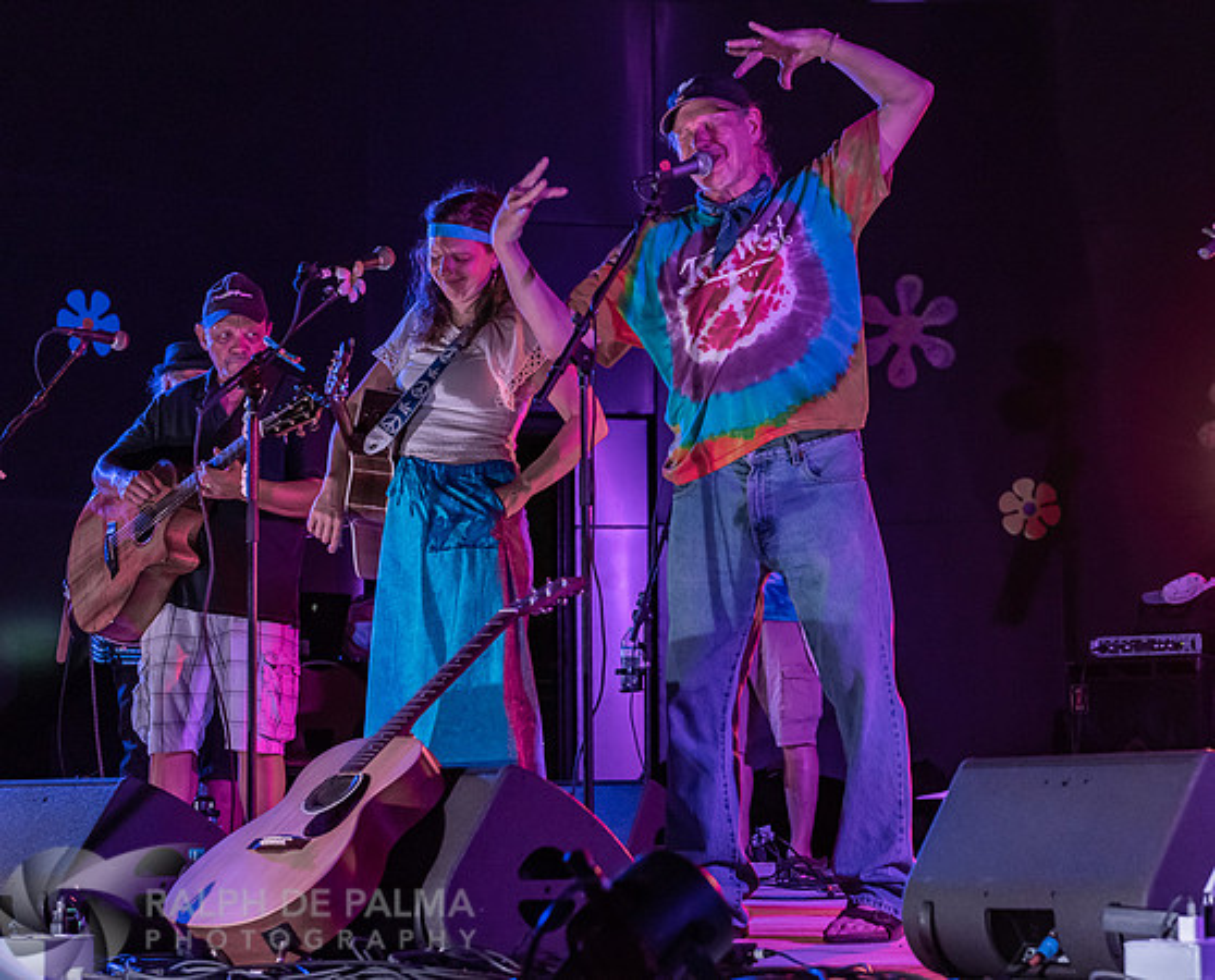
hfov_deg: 20.4
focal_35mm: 93
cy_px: 479
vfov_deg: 16.6
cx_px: 769
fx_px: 3361
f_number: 4.5
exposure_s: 1/160
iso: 2500
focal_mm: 70
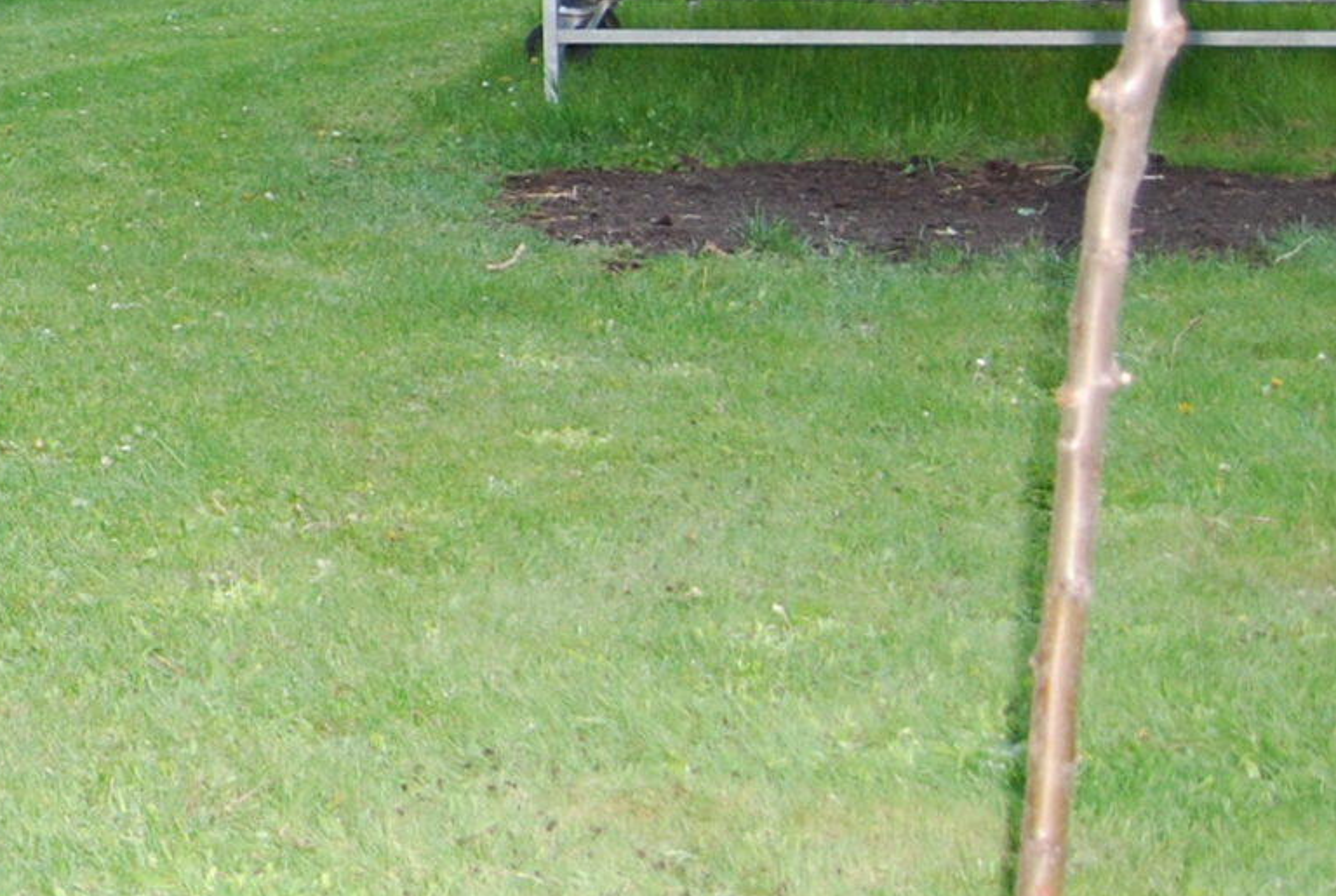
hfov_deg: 19.6
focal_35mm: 90
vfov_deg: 15.0
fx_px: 3346
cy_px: 0
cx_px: -663
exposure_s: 1/60
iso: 360
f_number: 3.5
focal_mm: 18
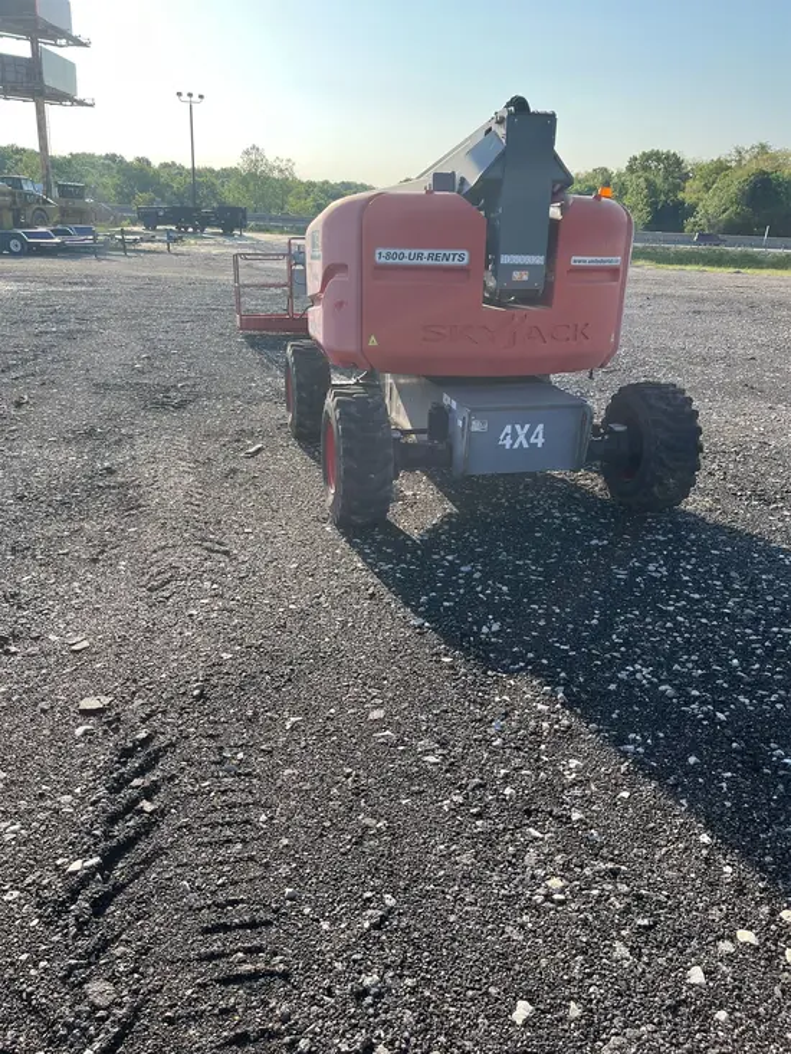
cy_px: 527
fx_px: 792
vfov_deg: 67.3
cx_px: 396
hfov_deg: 53.1
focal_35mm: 26
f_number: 1.6
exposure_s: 1/1404
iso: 50
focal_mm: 5.1
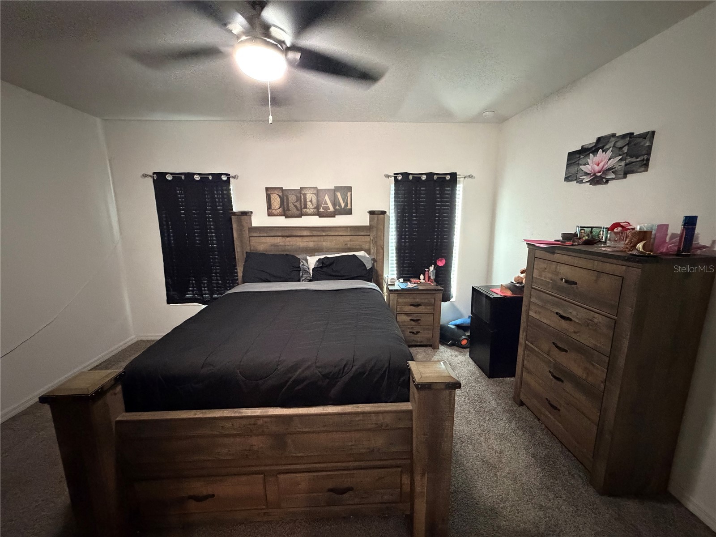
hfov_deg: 102.1
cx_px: 358
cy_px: 268
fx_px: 290
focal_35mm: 14
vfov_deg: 85.7
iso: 1250
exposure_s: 1/40
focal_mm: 2.22
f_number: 2.2
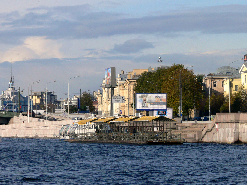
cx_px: 124
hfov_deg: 10.9
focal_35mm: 181
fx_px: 1292
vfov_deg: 8.2
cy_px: 92
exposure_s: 1/500
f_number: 5.6
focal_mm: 38.3
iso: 80
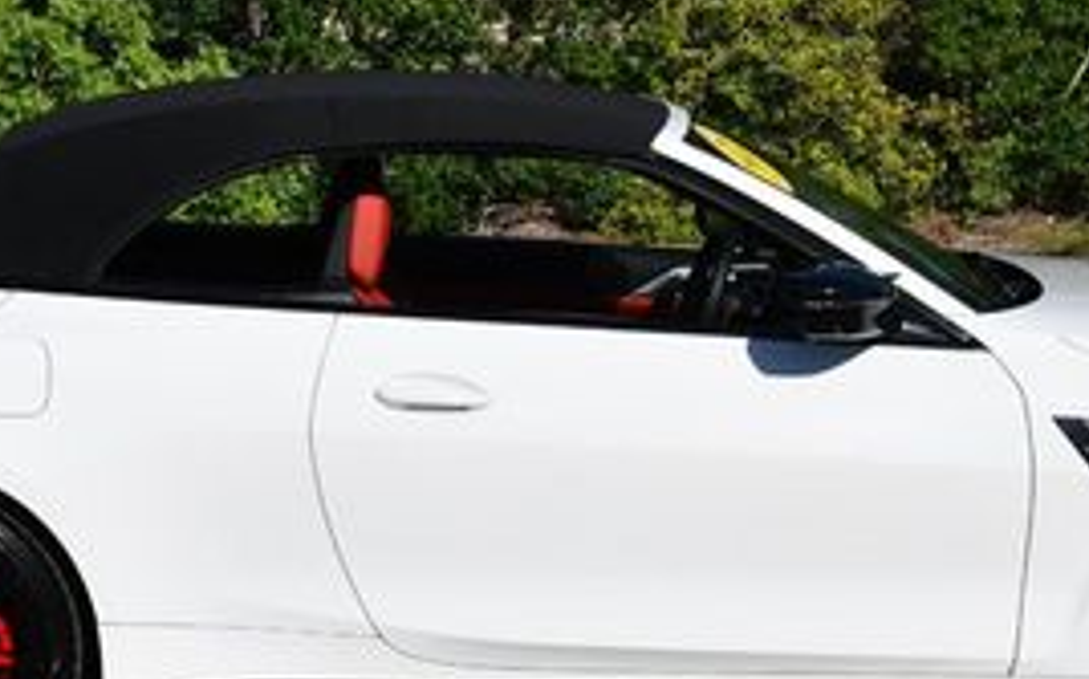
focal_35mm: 117
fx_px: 3470
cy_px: 195
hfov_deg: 17.8
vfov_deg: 11.2
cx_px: 520
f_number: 9
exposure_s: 1/320
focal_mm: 24
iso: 100
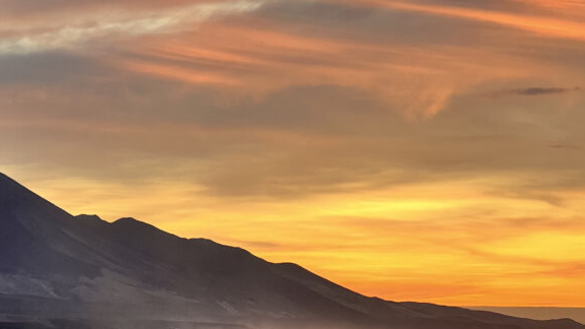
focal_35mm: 149
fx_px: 2310
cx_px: 258
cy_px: 303
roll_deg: +0.6
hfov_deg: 14.4
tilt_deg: +1.5
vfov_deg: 8.1
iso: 125
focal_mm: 9
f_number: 2.8
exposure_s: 1/99
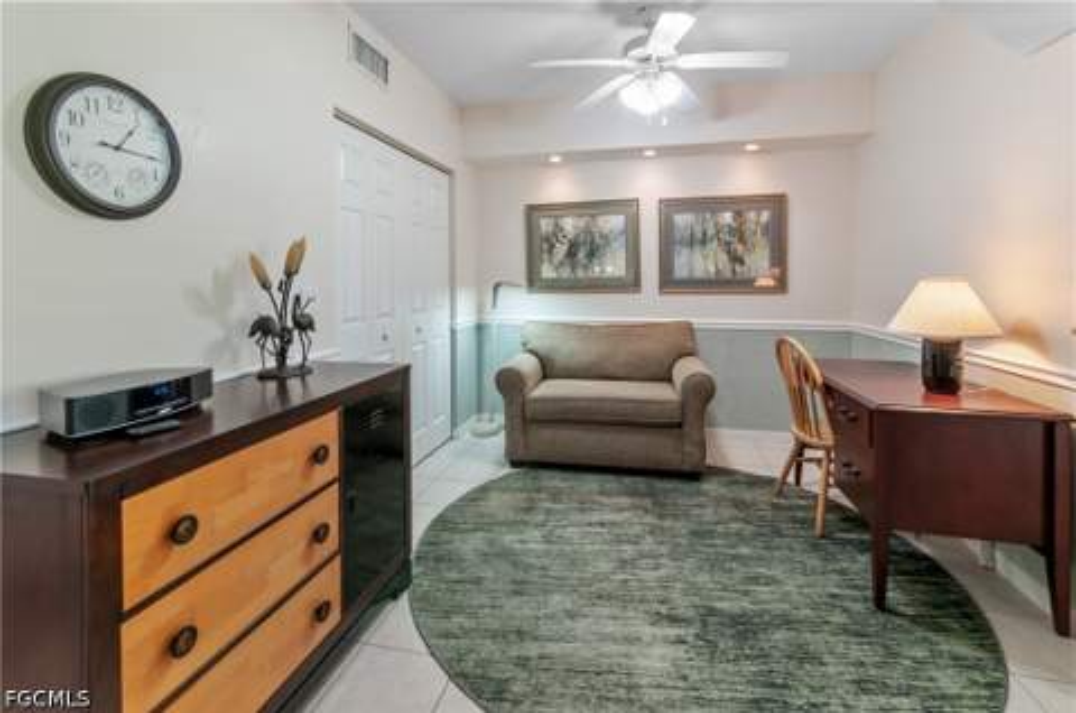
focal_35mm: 15
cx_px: 538
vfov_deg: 77.1
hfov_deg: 100.5
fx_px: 447
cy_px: 356
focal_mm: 10
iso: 200
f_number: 8
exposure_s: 1/1.67
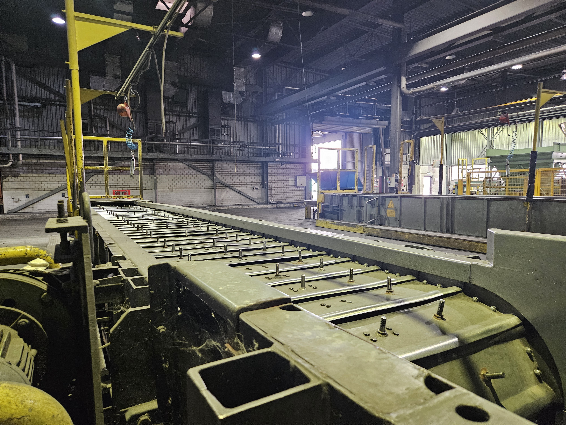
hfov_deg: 73.9
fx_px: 376
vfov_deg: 58.9
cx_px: 283
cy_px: 212
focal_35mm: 23
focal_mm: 5.4
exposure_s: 1/100
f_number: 1.8
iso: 1000
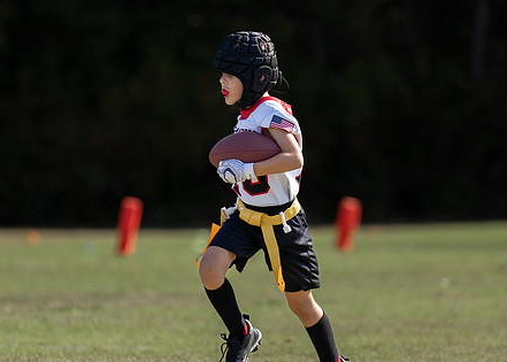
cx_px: 254
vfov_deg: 2.8
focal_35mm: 511
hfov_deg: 3.9
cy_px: 229
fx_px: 7358
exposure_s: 1/1600
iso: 100
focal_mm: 200
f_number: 2.8
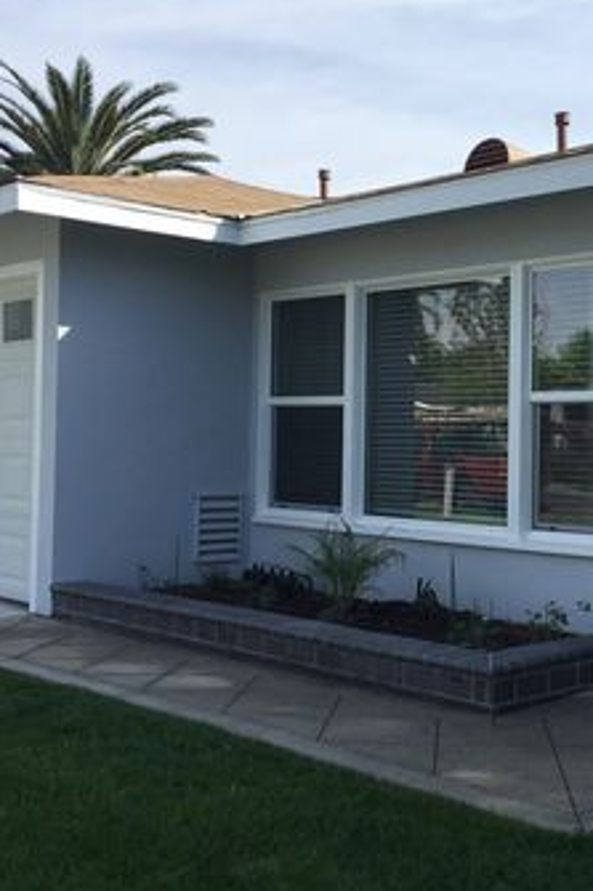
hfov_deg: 29.0
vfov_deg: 43.6
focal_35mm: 45
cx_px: 492
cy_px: 438
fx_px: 1113
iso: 32
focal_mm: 4.15
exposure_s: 1/1522
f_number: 2.2
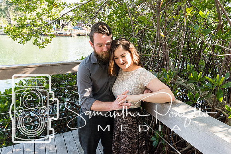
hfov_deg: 70.2
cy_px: 77
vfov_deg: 50.2
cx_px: 115
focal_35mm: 26
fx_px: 164
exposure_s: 1/200
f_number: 7.1
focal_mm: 17
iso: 400
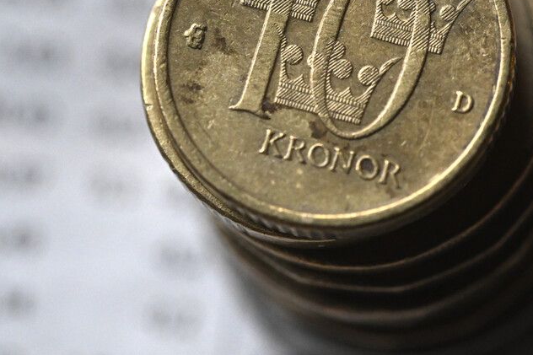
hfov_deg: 13.3
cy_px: 91
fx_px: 2250
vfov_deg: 9.0
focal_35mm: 152
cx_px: 566
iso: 2000
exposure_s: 1/100
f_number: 5.6
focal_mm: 60
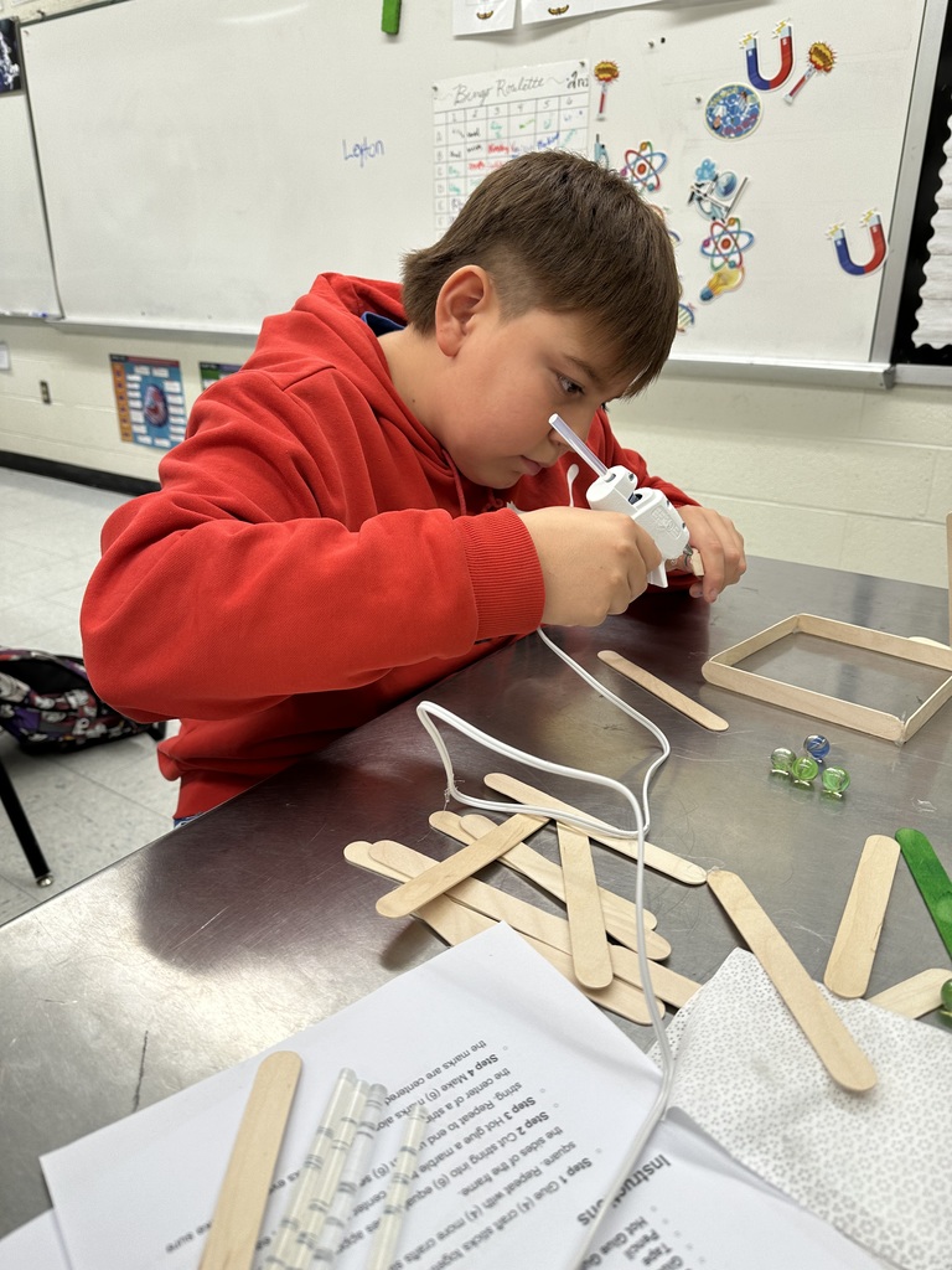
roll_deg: -0.9
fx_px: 880
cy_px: 635
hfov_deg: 56.8
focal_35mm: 24
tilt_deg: -23.2
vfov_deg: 71.6
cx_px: 476
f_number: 1.78
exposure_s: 1/120
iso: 80
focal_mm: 6.86
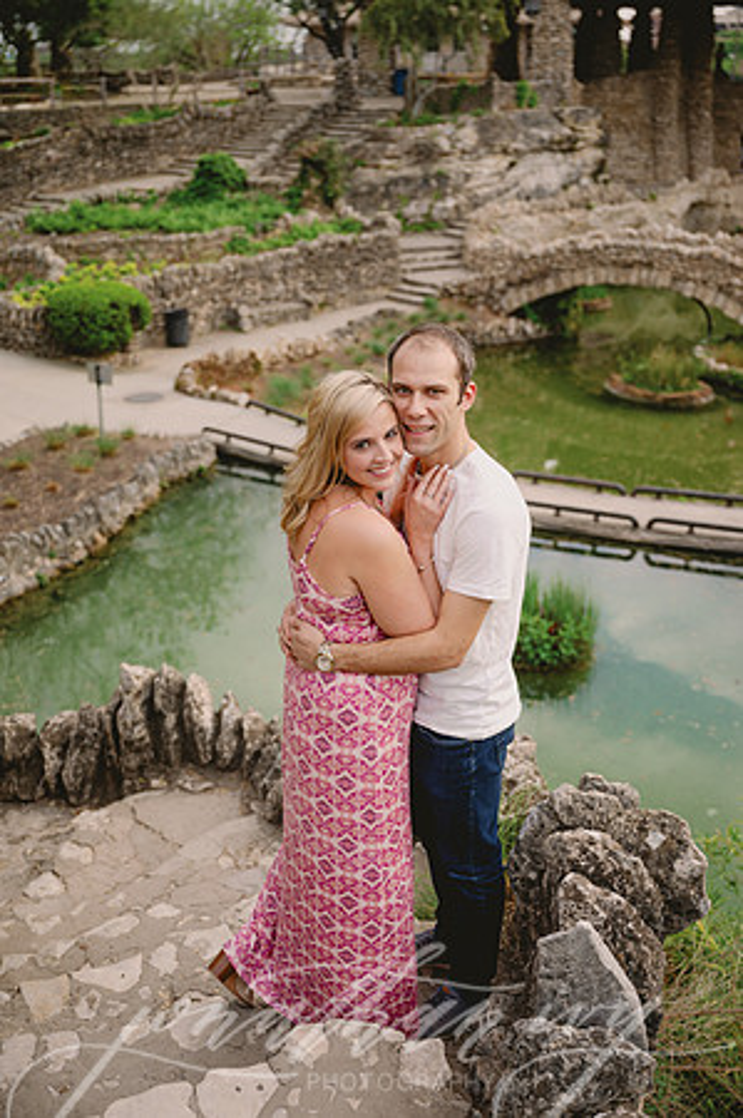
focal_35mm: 41
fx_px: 1272
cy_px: 559
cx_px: 372
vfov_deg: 47.5
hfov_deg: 32.6
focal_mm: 41
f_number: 2.8
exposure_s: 1/400
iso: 80
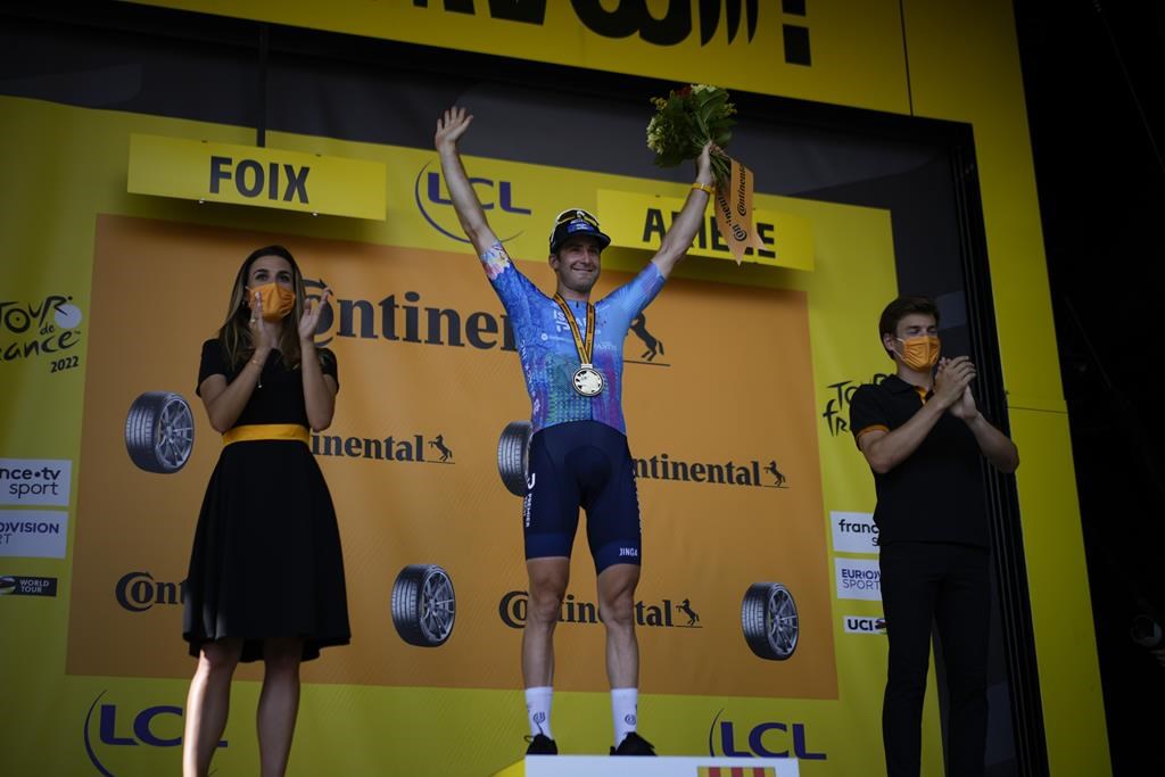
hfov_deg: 36.2
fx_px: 1780
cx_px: 582
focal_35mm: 55
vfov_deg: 24.6
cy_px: 388
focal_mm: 55
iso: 100
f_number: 1.8
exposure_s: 1/1250
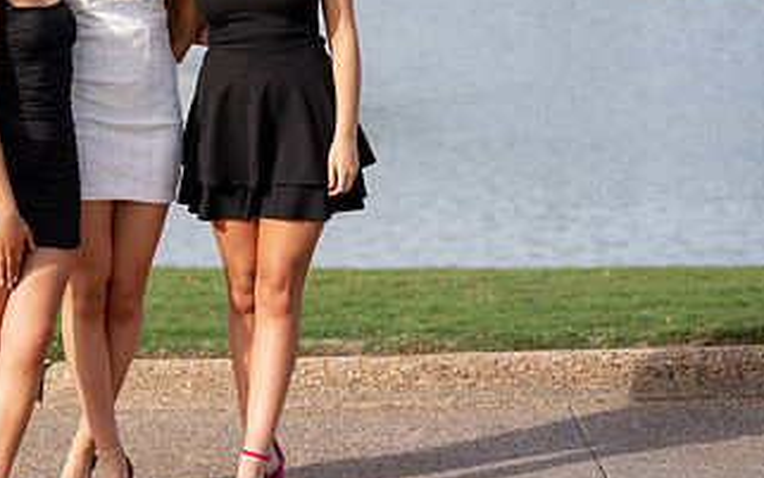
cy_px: 127
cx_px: 138
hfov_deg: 16.1
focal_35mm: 129
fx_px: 2687
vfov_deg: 10.2
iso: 100
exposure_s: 1/1000
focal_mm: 70
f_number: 2.8
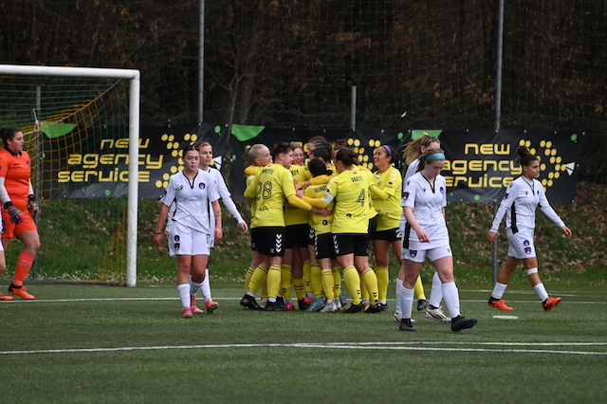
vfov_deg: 4.6
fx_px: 5056
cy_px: 202
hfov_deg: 6.9
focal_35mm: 300
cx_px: 304
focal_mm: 300
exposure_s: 1/1000
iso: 1600
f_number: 5.6
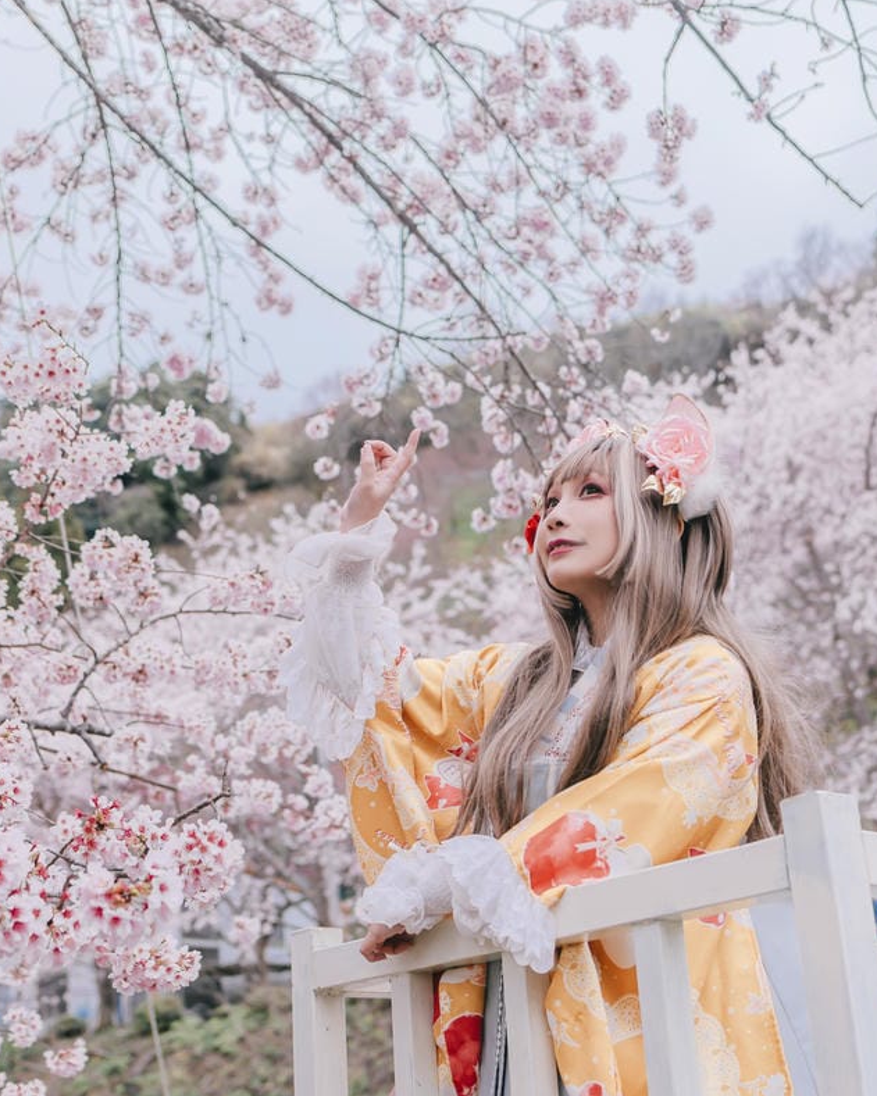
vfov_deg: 37.3
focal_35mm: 50
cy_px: 542
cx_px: 417
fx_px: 1623
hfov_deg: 30.2
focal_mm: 35
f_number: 3.2
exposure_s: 1/800
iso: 100
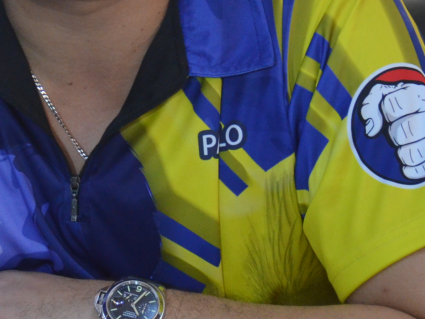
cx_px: 85
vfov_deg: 3.3
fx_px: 5574
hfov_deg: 4.4
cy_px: -4
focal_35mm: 454
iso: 2500
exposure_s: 1/125
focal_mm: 112
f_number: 5.6
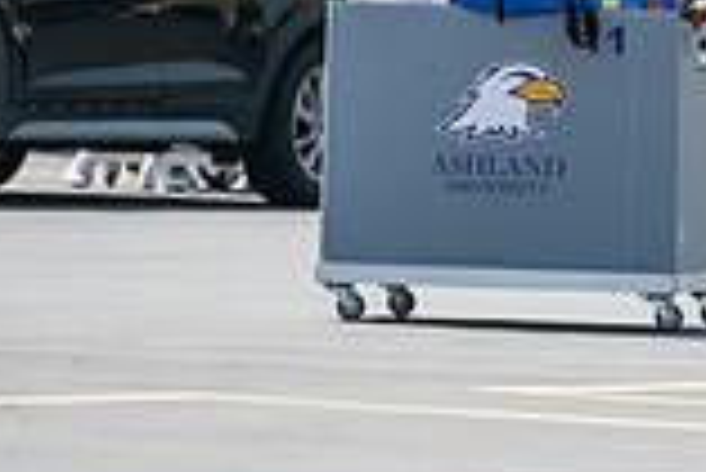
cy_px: -38
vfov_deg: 1.9
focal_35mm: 739
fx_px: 14506
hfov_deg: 2.8
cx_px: 728
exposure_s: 1/400
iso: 64
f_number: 3.5
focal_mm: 200
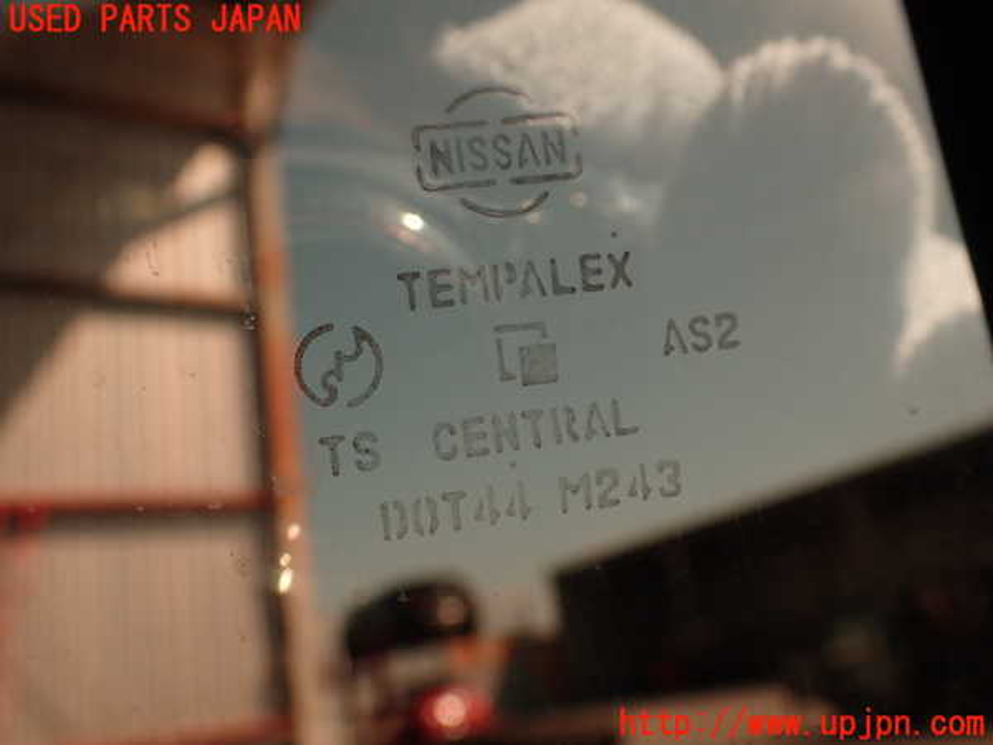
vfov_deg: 44.2
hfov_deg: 56.8
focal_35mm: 32
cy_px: 372
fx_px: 918
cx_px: 496
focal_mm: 5.79
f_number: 3.2
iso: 100
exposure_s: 1/200
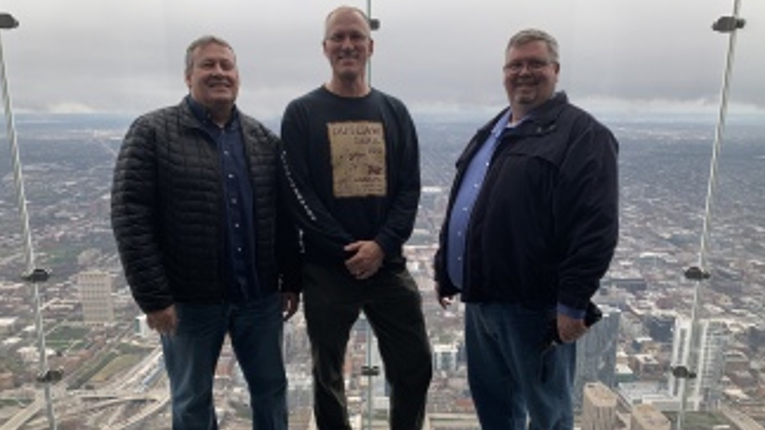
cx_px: 387
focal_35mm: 32
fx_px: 649
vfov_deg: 36.3
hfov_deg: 61.0
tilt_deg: -12.2
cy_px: 288
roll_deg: -0.8
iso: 25
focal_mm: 4.25
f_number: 1.8
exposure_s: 1/127
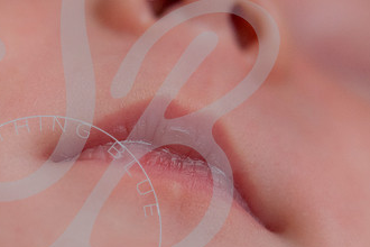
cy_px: 136
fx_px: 1716
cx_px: 102
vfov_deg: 8.2
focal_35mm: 167
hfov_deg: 12.3
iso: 4000
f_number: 5.6
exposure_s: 1/200
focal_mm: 95
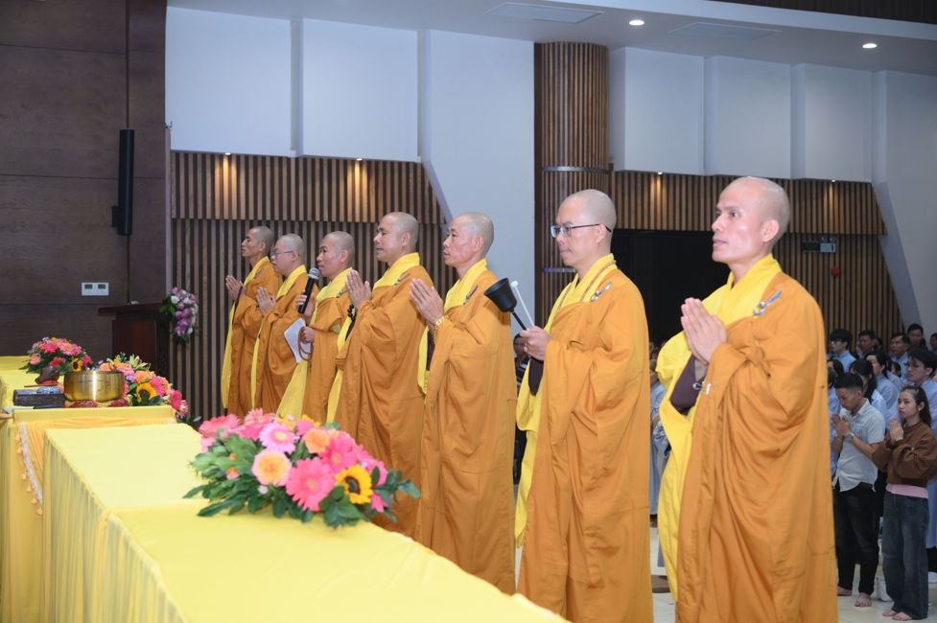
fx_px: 1196
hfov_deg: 42.8
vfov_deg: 29.2
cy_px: 312
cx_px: 468
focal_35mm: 46
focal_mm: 46
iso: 800
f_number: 4
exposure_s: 1/100
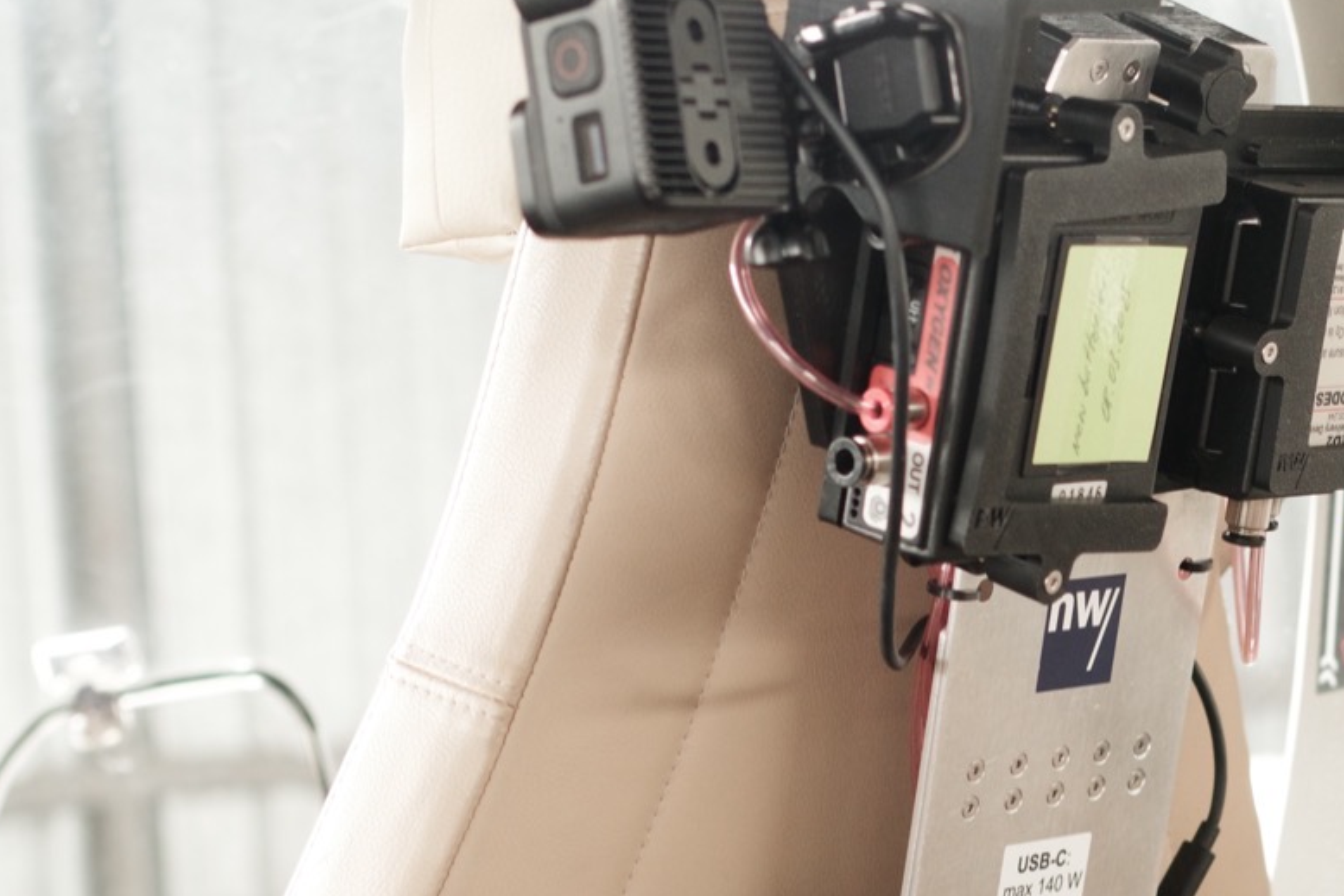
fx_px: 4144
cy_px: 880
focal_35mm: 111
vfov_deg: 12.2
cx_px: 1004
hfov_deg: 18.3
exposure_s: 1/30
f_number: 3.5
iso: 1600
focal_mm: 35
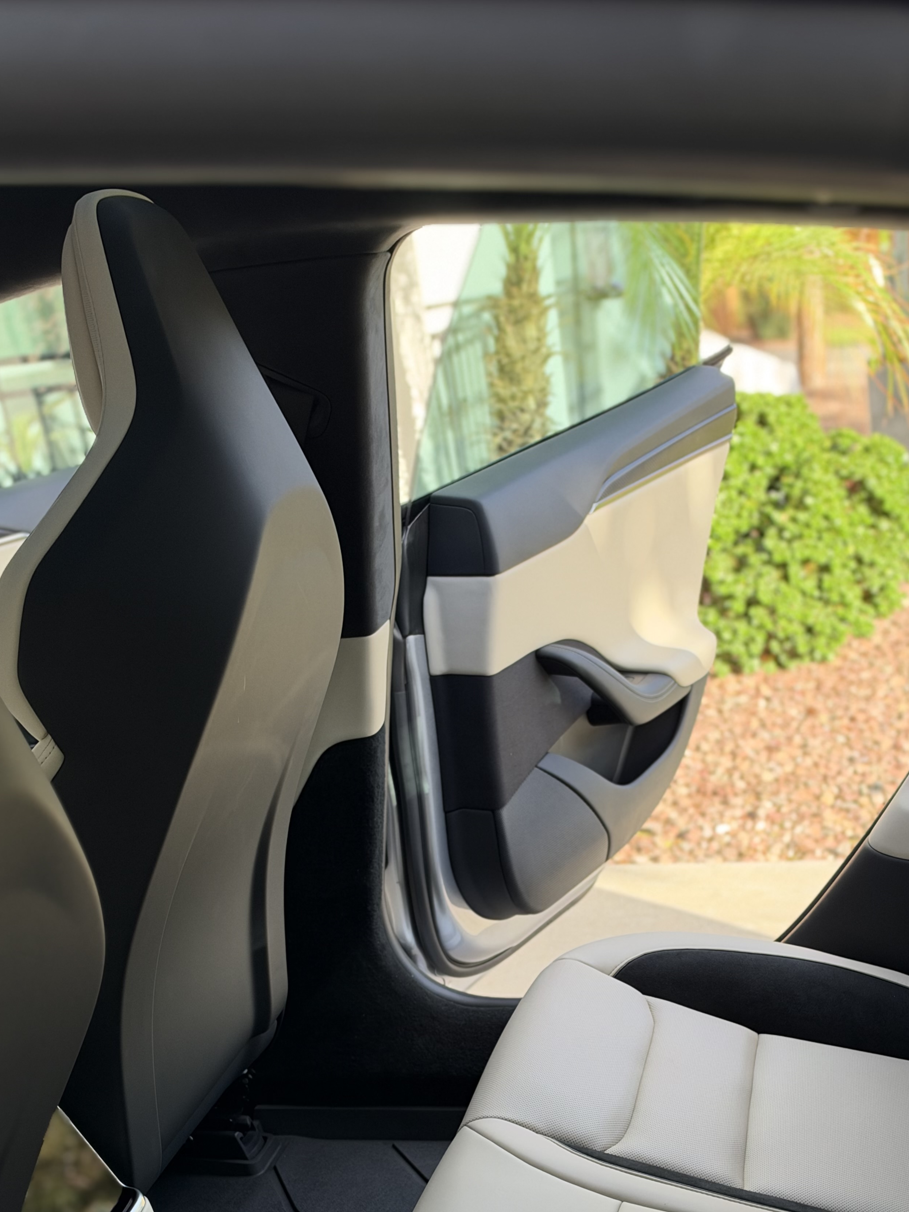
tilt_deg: -22.5
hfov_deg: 33.4
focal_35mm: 43
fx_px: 1505
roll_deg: +7.7
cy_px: 947
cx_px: 564
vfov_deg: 42.2
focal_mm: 6.93
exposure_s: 1/275
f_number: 1.8
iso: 80
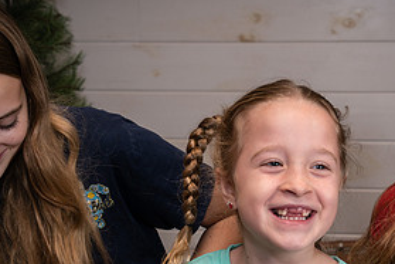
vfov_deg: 17.5
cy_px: 238
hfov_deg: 26.2
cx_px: 248
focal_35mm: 77
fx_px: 845
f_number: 5
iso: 320
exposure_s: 1/250
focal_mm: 37
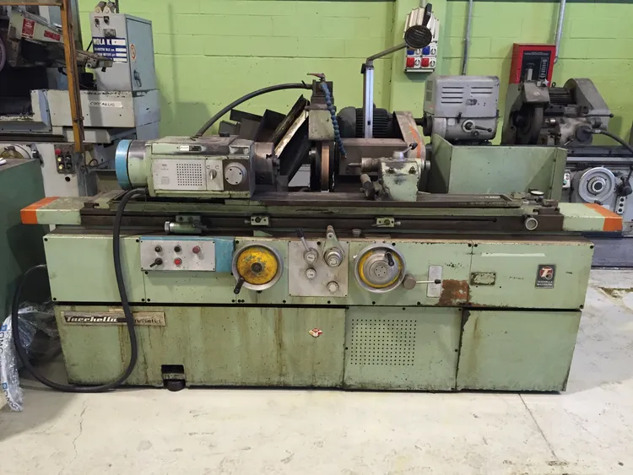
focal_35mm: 29
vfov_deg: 48.3
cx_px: 316
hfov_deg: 61.6
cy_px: 238
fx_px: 530
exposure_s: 1/33
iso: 250
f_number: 2.2
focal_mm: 4.15
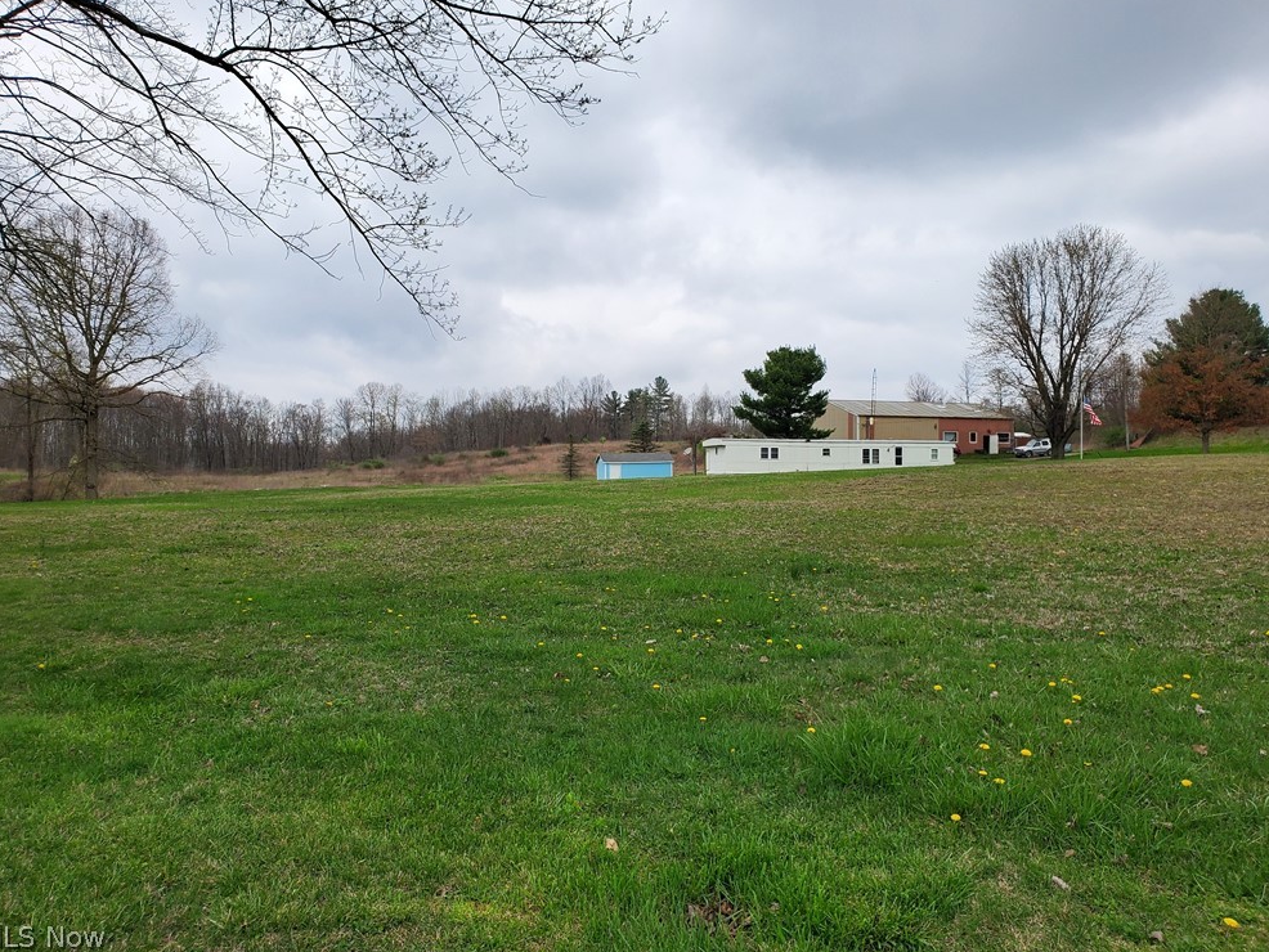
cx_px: 631
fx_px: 990
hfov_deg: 65.3
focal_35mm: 27
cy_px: 464
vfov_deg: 51.4
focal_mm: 4.3
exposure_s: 1/1350
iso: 50
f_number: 2.4
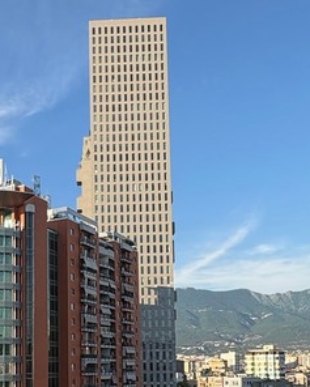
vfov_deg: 37.2
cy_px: 319
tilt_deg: +6.4
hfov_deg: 30.9
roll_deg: +1.2
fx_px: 550
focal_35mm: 48
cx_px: 77
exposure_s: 1/1063
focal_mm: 2.22
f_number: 2.2
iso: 50
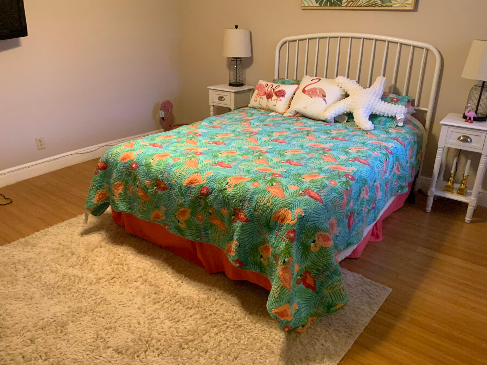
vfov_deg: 48.2
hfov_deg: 61.7
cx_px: 244
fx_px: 408
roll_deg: -1.3
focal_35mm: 29
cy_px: 182
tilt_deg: -23.1
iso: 250
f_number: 1.8
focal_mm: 3
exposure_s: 1/60
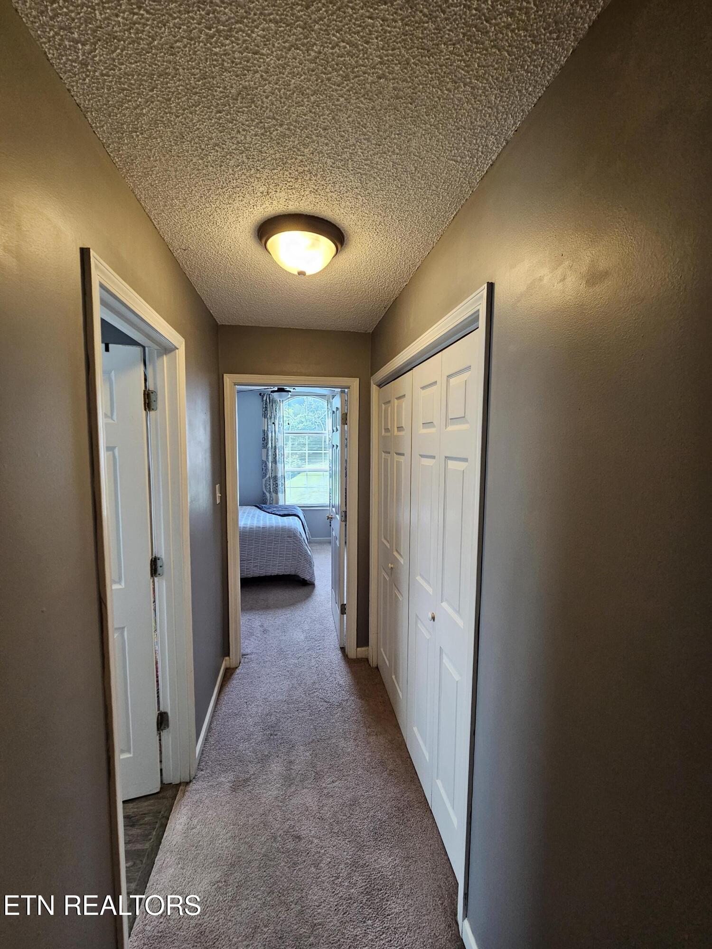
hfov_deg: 89.9
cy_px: 474
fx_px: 357
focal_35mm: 13
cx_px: 356
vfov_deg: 106.2
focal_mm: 2.2
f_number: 2.2
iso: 200
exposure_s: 1/60
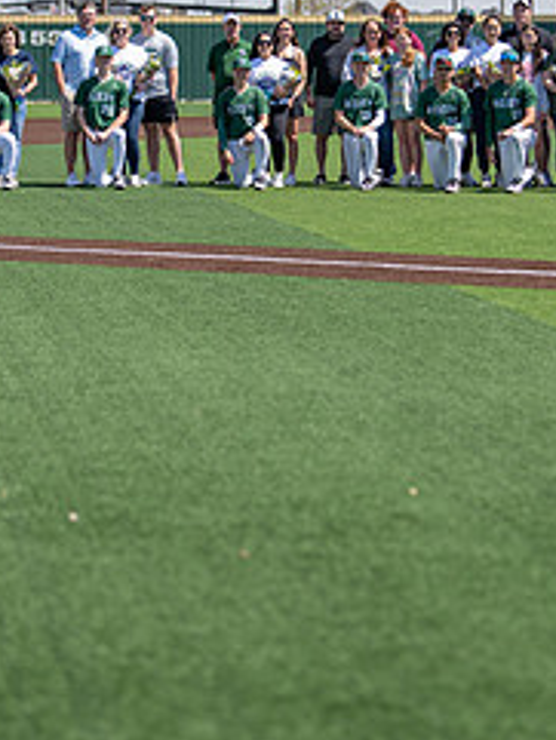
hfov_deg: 11.3
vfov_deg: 14.9
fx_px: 2803
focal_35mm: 131
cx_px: 401
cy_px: 125
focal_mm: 50
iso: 100
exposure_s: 1/8000
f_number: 1.3
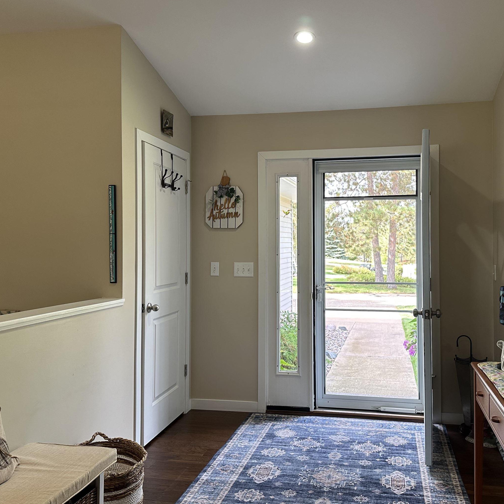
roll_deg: -0.6
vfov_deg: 51.1
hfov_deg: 50.9
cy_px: 238
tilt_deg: +1.0
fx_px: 527
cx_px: 295
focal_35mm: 32
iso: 125
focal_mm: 6.86
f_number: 1.78
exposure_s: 1/120
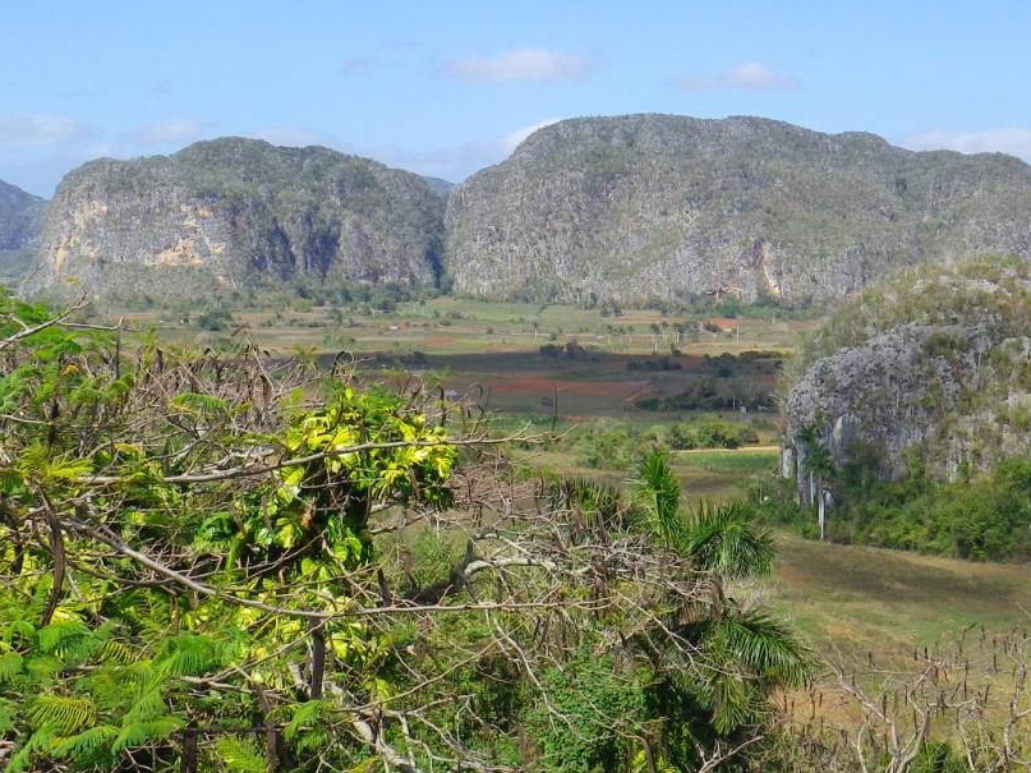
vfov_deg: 23.9
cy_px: 256
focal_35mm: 61
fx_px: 1817
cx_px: 569
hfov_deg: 31.7
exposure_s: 1/80
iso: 80
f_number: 10
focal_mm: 7.3
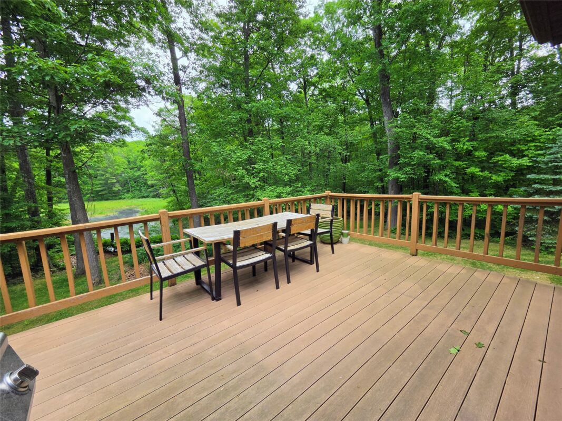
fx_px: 211
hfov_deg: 106.2
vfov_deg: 89.9
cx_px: 281
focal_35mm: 13
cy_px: 210
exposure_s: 1/892
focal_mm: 2.2
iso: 100
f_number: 2.2
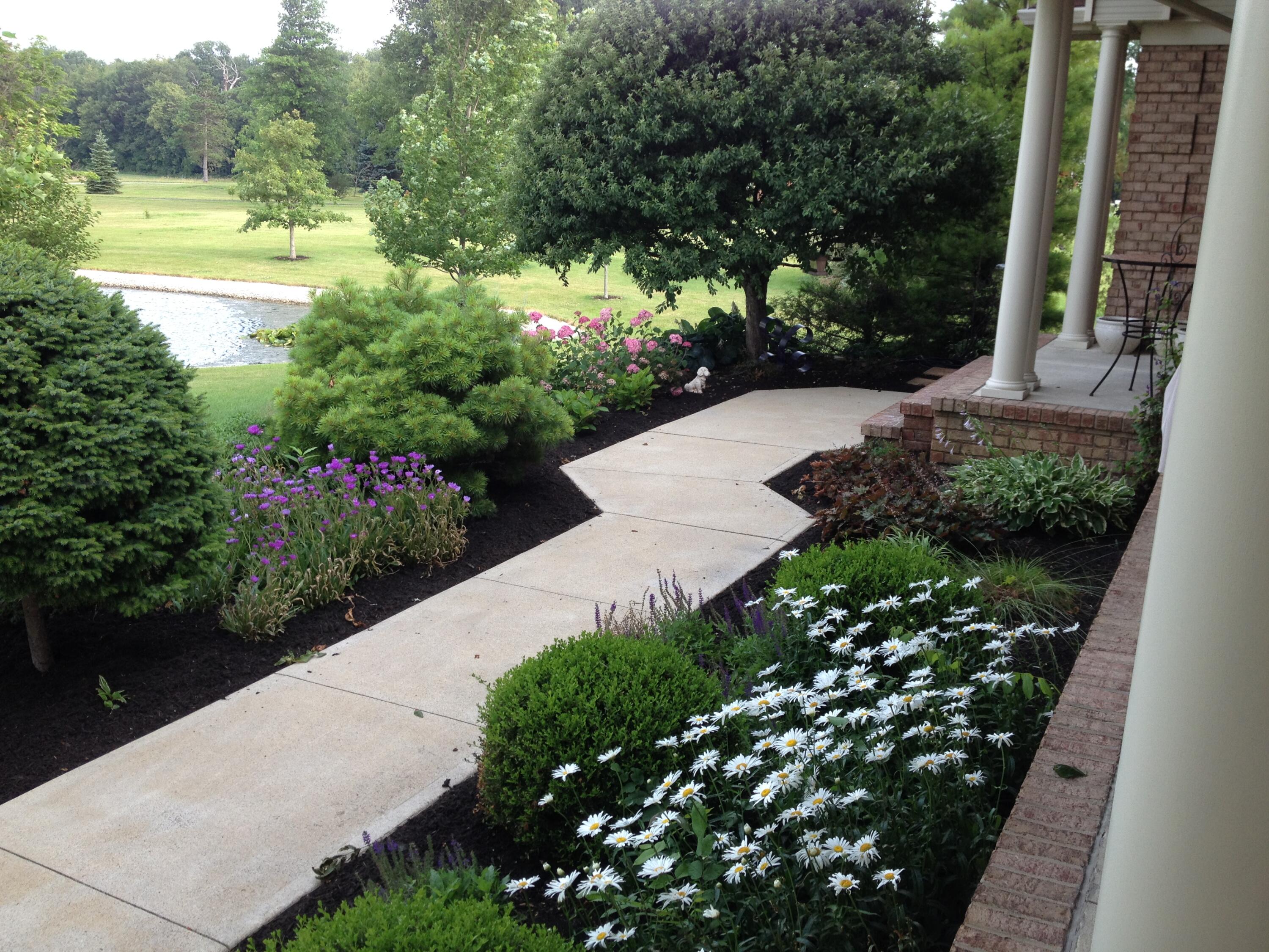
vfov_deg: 40.7
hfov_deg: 52.6
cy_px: 476
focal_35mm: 35
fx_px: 1283
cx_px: 634
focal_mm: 4.28
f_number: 2.4
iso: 50
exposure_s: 1/130
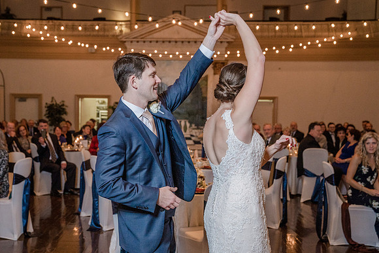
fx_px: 516
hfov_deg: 40.2
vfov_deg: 27.5
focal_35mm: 49
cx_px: 155
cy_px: 136
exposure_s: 1/250
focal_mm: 41
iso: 2000
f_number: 4
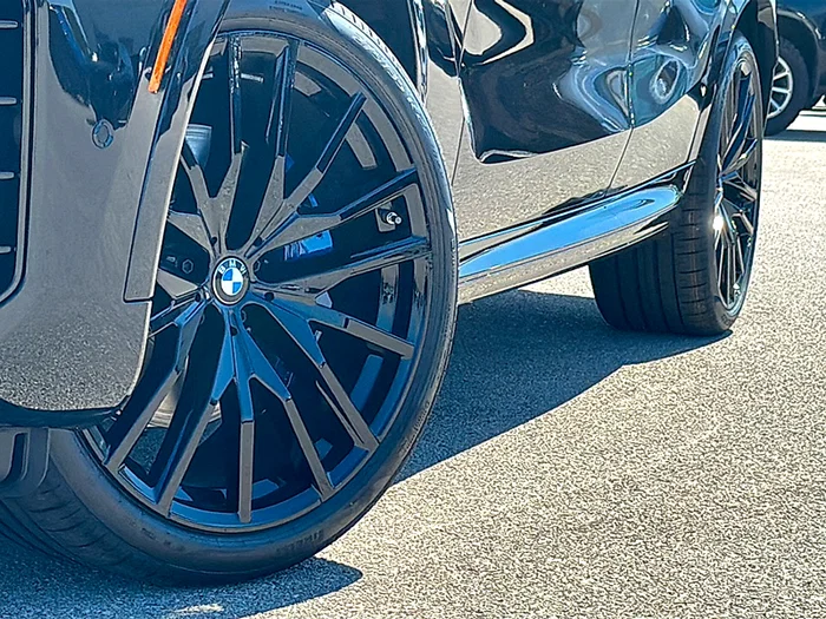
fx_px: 1957
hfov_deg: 23.8
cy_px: 310
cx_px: 413
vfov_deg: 18.0
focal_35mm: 82
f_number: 1.78
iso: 100
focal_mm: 6.86
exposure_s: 1/4808
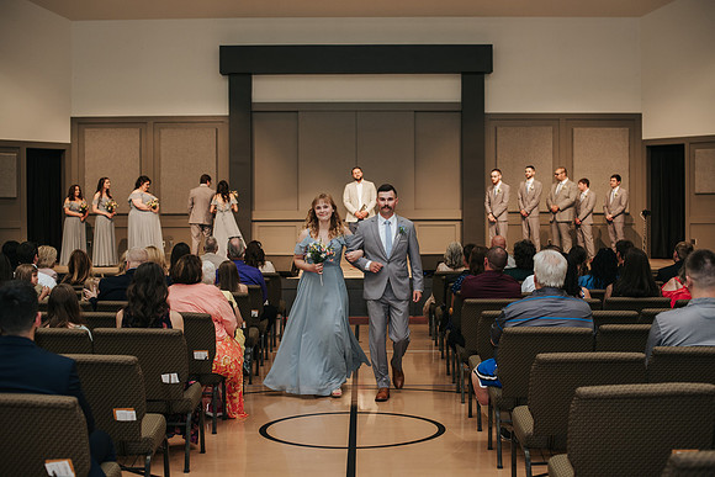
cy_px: 238
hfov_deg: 38.5
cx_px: 358
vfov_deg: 26.2
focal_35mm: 52
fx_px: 1024
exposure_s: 1/200
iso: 1000
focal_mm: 50
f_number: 3.2
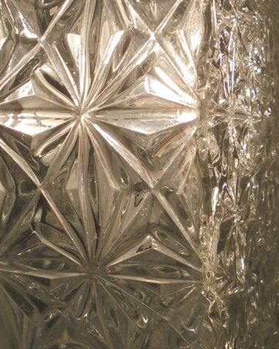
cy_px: 115
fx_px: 774
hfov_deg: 20.4
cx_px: 149
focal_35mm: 75
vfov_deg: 25.3
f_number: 4.2
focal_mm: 6.9
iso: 100
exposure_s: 1/160
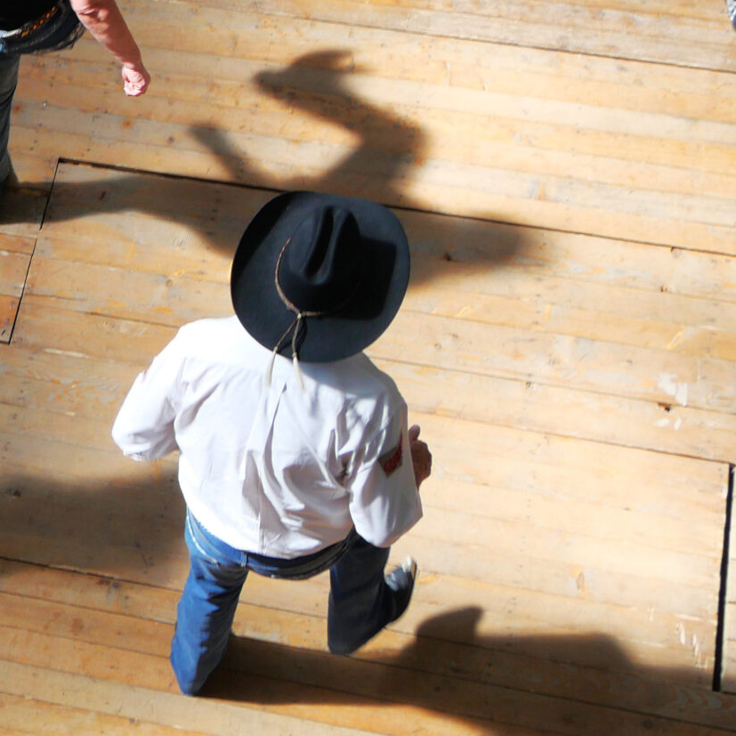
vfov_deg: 18.5
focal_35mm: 93
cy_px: 146
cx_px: -206
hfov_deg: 17.6
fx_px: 2237
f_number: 5.4
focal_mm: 17
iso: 200
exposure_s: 1/80
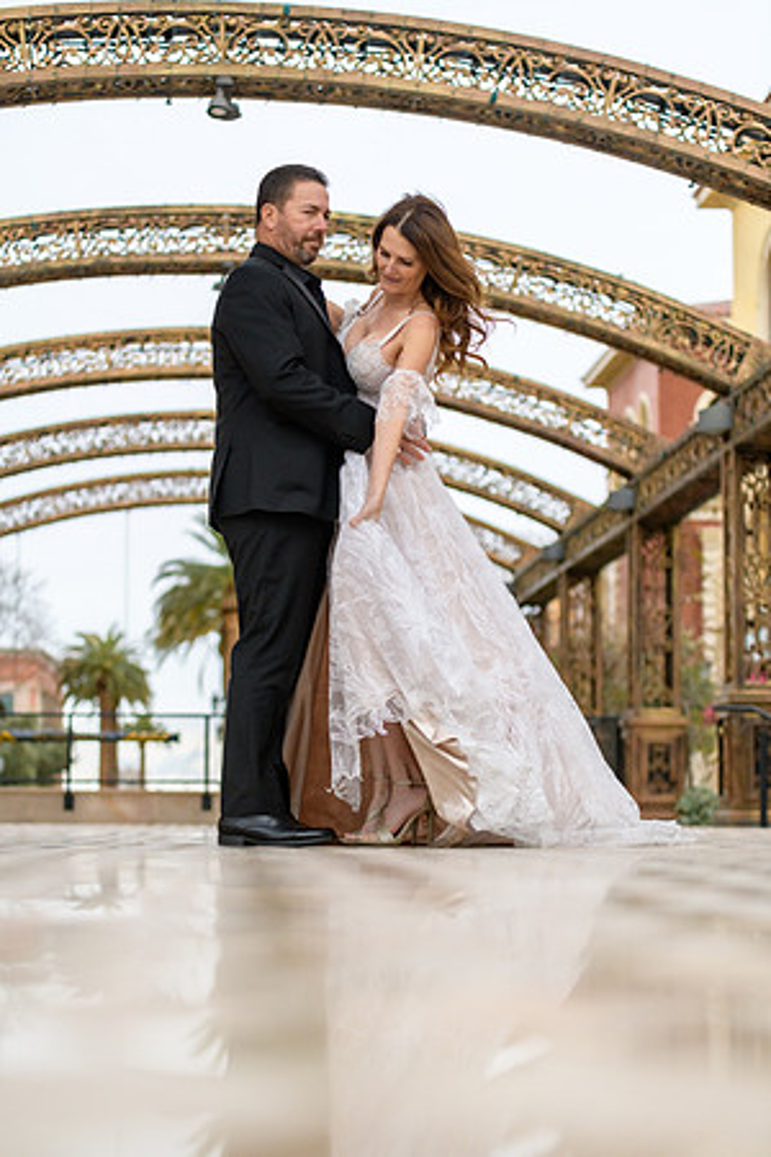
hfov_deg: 19.5
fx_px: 2249
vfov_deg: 28.8
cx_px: 386
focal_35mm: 70
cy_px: 578
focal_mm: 70
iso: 400
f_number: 2.8
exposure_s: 1/3200
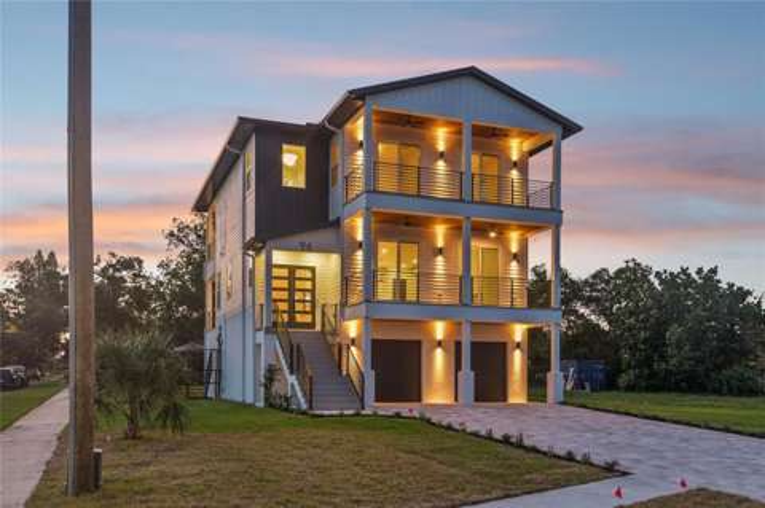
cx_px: 382
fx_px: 679
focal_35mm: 32
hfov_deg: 58.8
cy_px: 254
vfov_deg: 41.0
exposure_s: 1/3.33
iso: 400
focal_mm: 32
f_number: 8
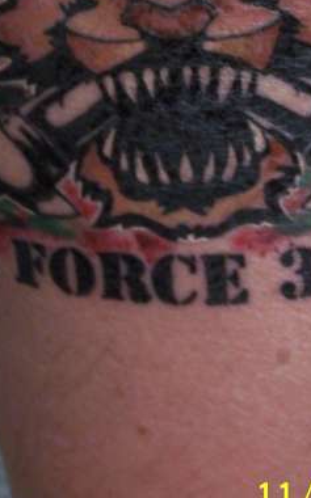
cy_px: 47
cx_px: 154
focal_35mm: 154
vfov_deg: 13.5
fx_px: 2092
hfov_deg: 8.5
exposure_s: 1/8
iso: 140
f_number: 3.2
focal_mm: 11.5
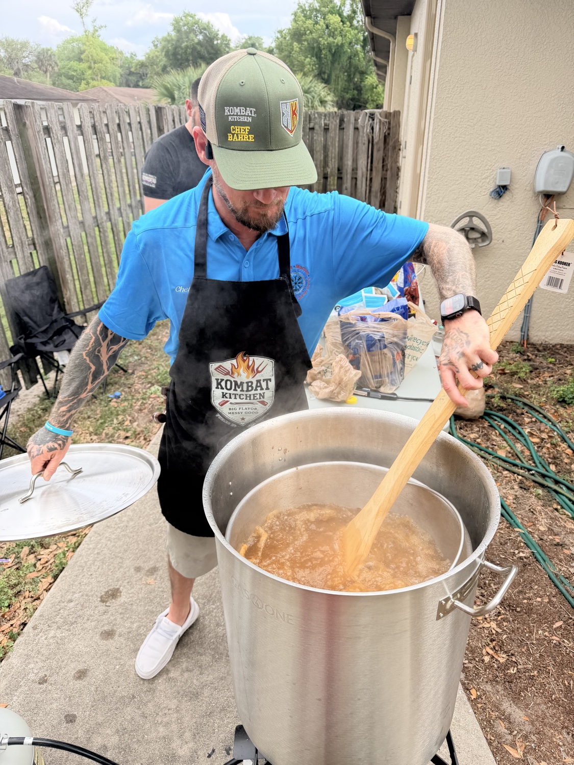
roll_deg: +0.7
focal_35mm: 24
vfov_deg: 71.6
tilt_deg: -28.1
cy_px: 382
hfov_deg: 56.8
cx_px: 287
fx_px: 531
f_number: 1.78
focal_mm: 6.76
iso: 80
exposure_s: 1/967
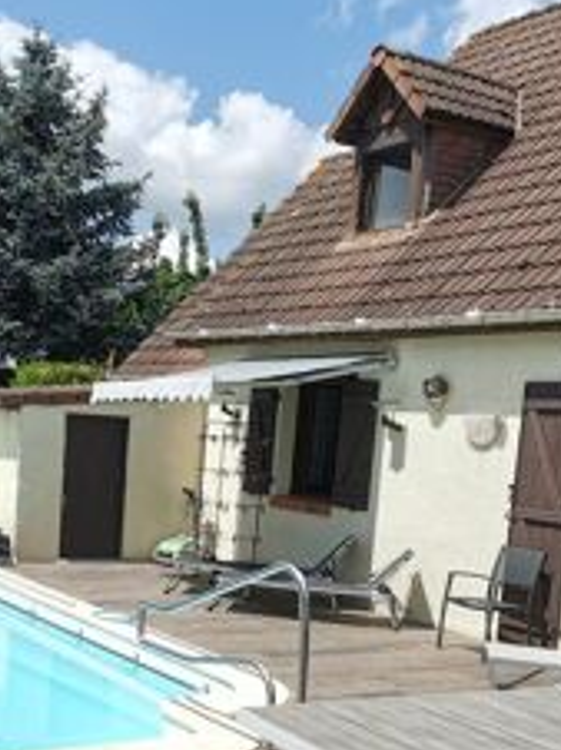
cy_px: 566
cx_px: 156
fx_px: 1104
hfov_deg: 28.2
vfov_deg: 36.6
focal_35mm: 51
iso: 50
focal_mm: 5.56
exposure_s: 1/1538
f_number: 1.6
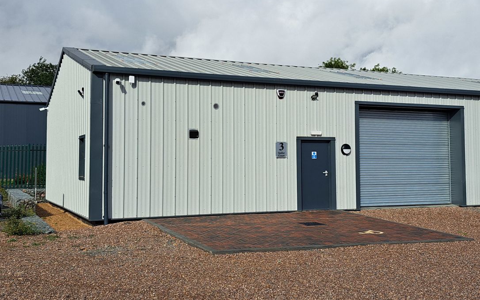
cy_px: 145
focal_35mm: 26
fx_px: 340
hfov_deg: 70.4
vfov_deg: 47.6
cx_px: 238
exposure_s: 1/2247
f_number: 1.8
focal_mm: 5.23
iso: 50
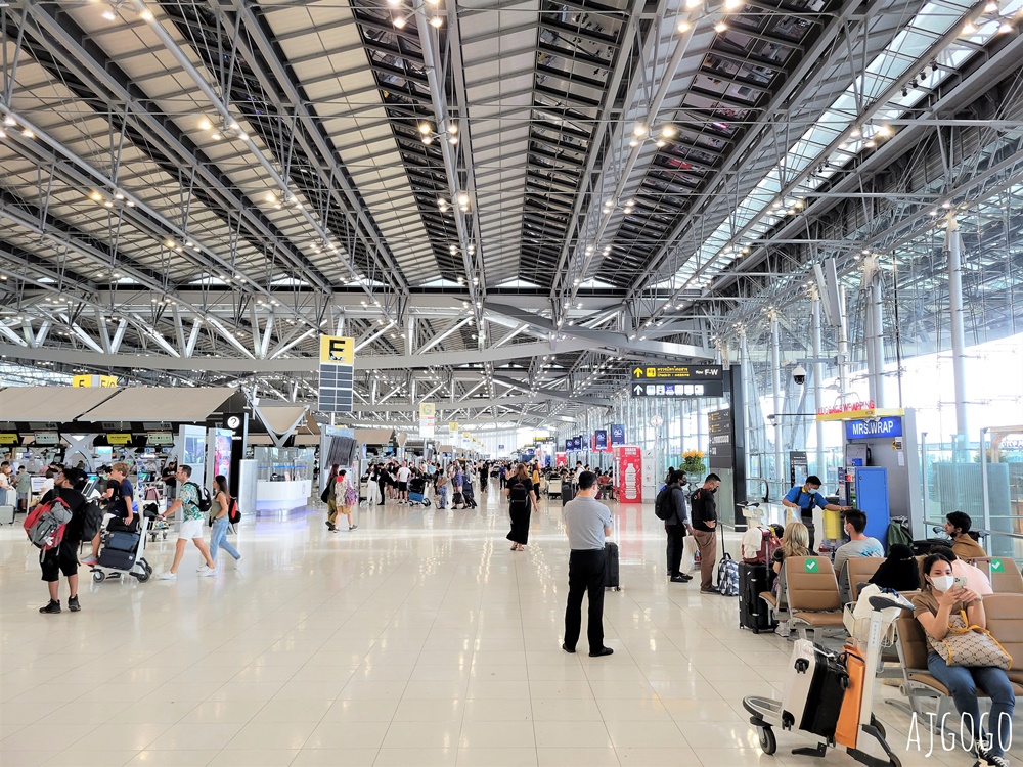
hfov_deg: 67.3
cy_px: 384
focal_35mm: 26
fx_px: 768
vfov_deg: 53.1
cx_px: 512
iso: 100
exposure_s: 1/120
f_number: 1.8
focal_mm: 5.4
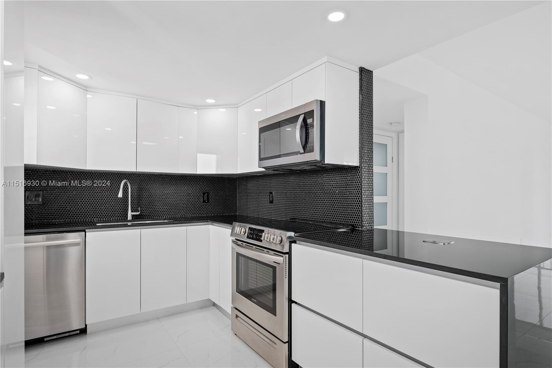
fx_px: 291
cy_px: 184
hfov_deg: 86.9
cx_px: 276
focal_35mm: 19
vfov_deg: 64.5
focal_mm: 19
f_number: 8
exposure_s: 1/20
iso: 640
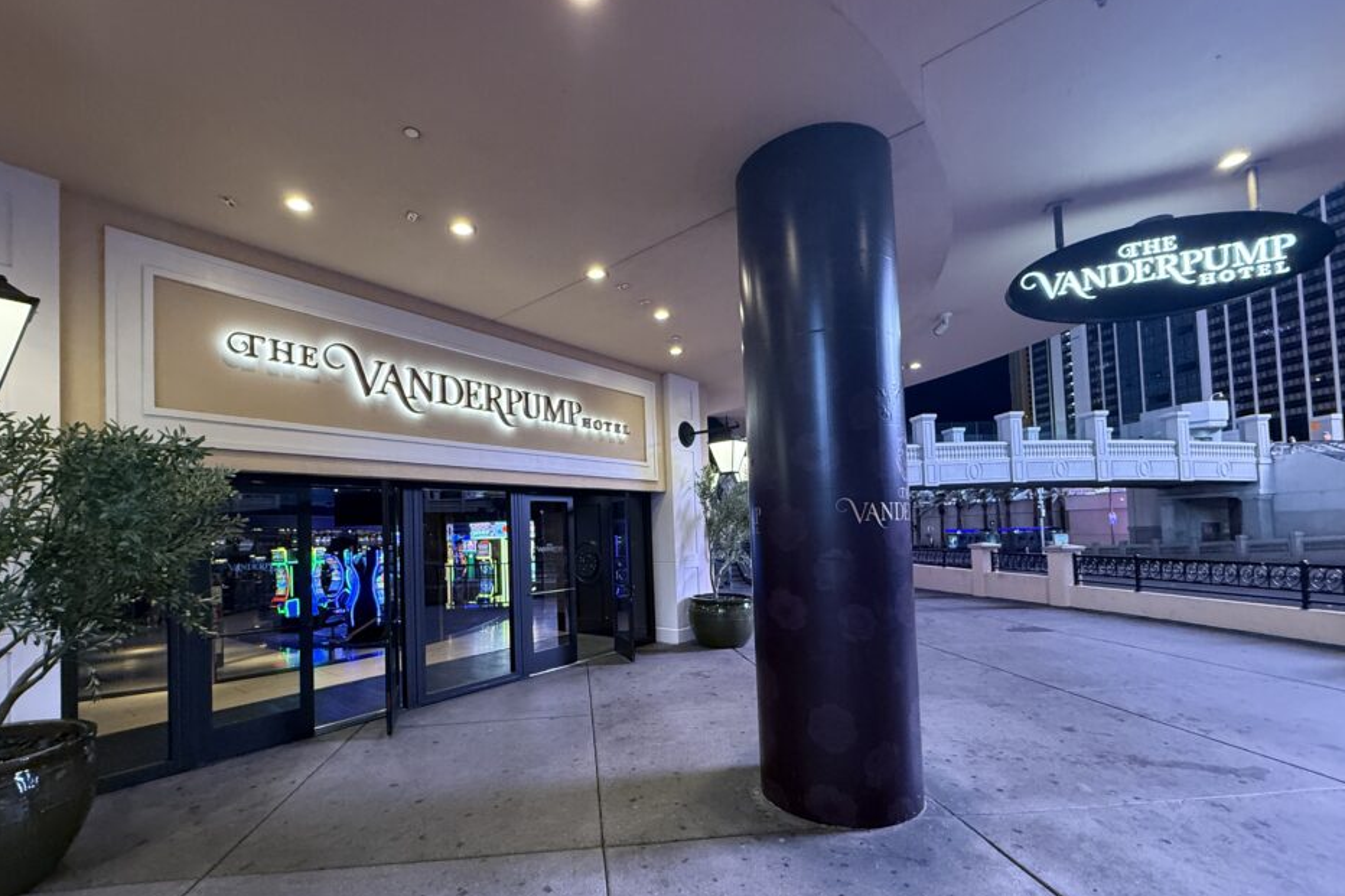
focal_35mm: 16
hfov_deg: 96.7
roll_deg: +1.9
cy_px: 512
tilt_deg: +2.2
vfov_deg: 73.3
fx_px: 598
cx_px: 641
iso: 500
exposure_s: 1/58
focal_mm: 2.22
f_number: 2.2
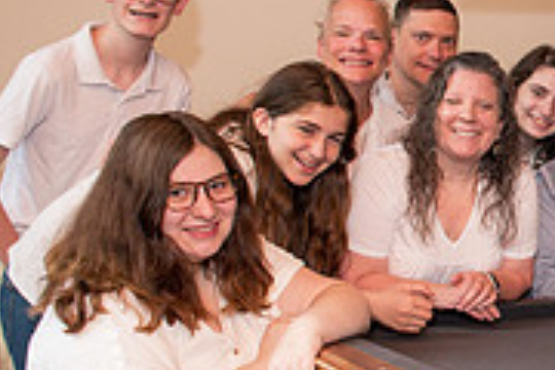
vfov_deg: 16.8
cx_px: 798
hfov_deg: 21.6
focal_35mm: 81
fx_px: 1249
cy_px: 224
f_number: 8
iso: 800
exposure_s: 1/50
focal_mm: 24
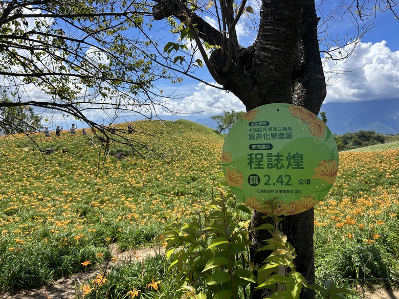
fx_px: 300
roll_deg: +0.3
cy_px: 150
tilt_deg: -3.8
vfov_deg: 53.1
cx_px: 200
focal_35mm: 26
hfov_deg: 67.3
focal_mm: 5.7
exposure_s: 1/3831
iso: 50
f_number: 1.5
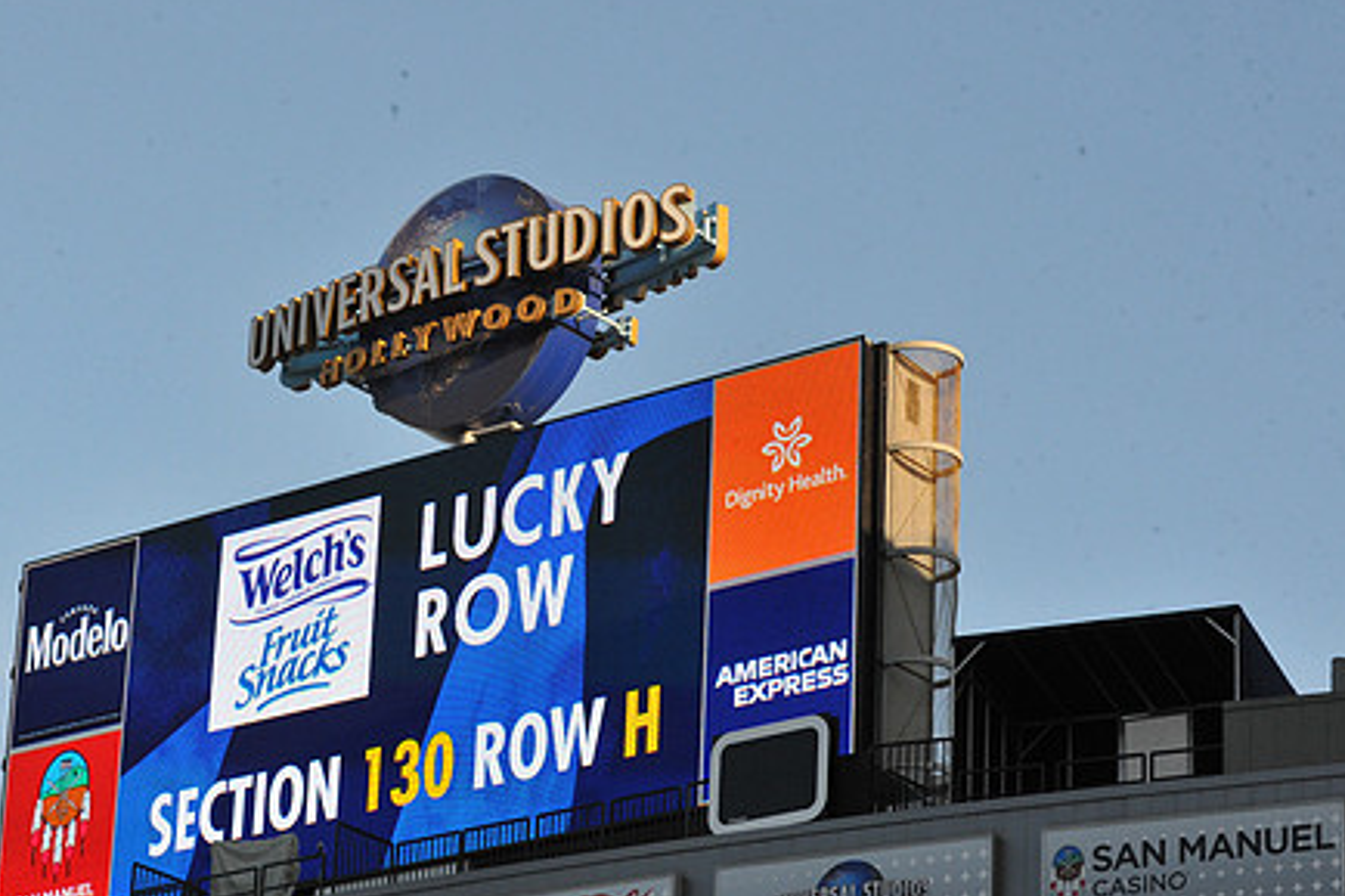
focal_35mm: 115
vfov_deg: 11.9
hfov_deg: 17.8
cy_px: 505
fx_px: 4295
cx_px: 471
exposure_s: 1/800
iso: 1600
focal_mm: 86
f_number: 14
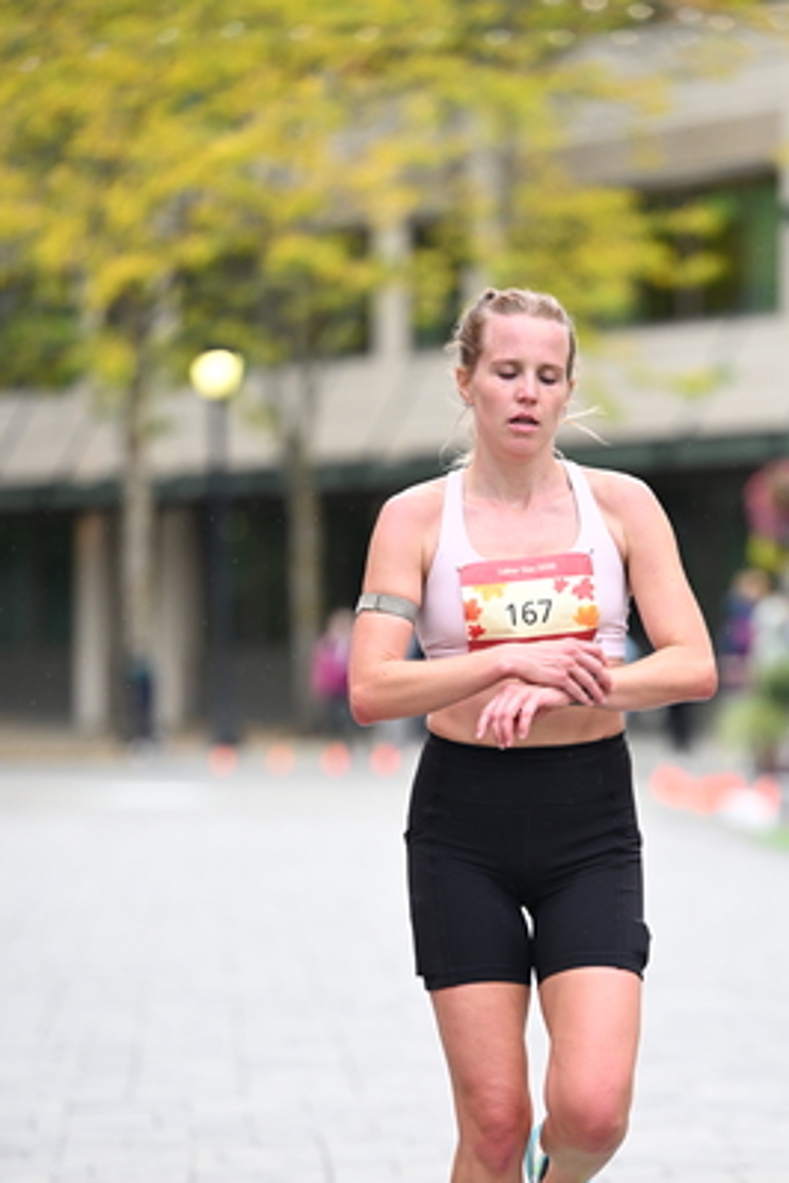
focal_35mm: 207
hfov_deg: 6.6
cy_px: 798
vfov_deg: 9.9
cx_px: 529
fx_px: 6805
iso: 1250
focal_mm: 150
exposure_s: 1/1600
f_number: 2.8
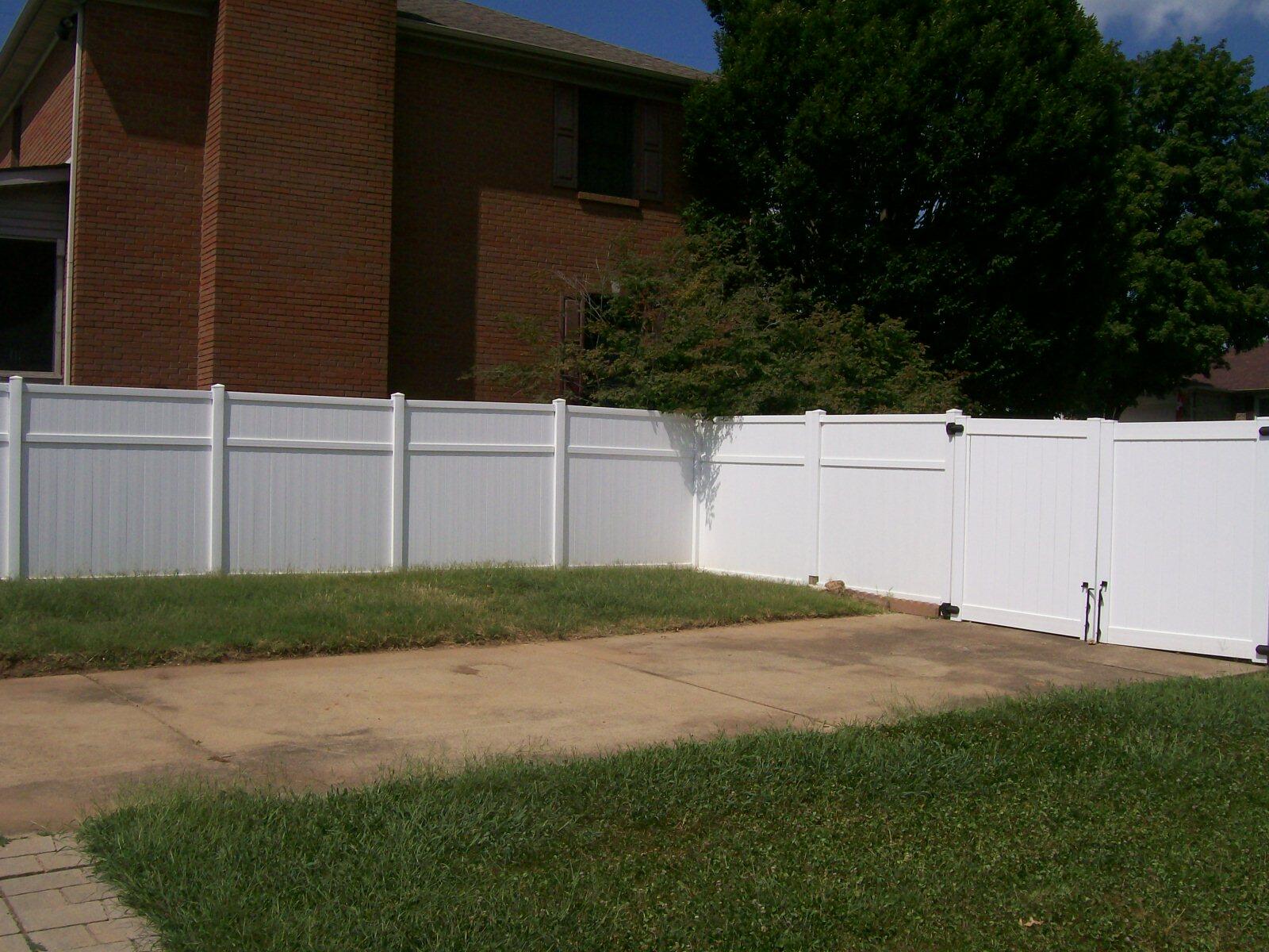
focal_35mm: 36
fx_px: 1320
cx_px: 634
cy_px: 476
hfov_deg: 51.4
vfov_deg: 39.7
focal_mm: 6
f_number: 4.8
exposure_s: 1/1267
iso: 80
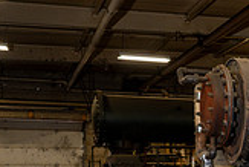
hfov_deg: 18.4
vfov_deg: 13.9
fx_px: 665
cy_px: 198
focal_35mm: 96
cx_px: 391
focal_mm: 27
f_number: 6.3
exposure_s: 1/50
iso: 800
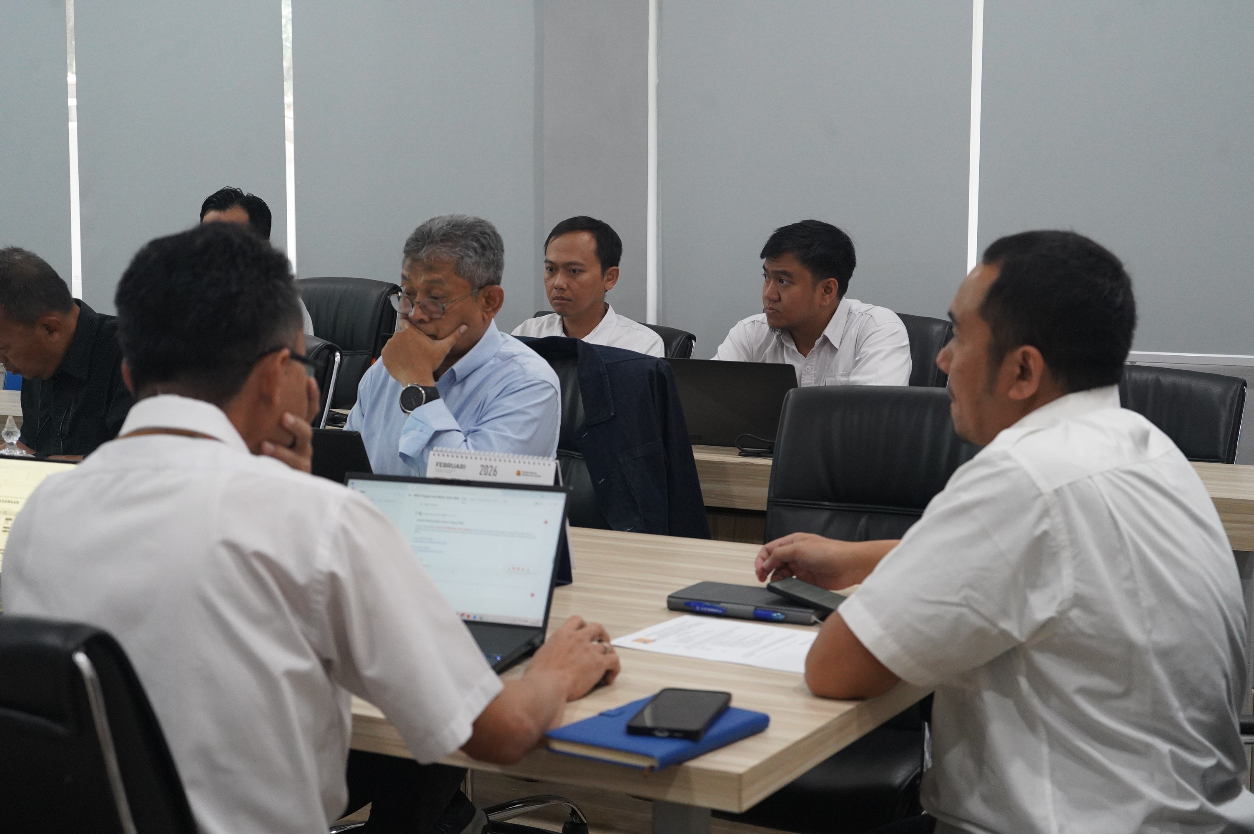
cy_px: 417
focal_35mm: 60
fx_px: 2088
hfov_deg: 33.4
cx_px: 627
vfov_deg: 22.6
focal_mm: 60
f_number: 5.6
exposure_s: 1/200
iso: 6400
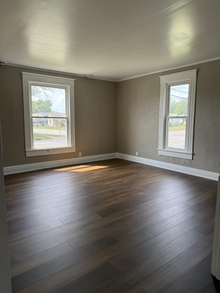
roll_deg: -0.2
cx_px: 110
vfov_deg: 71.6
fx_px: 203
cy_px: 146
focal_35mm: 24
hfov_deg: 56.8
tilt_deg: -8.0
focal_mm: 6.76
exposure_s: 1/358
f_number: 1.78
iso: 100
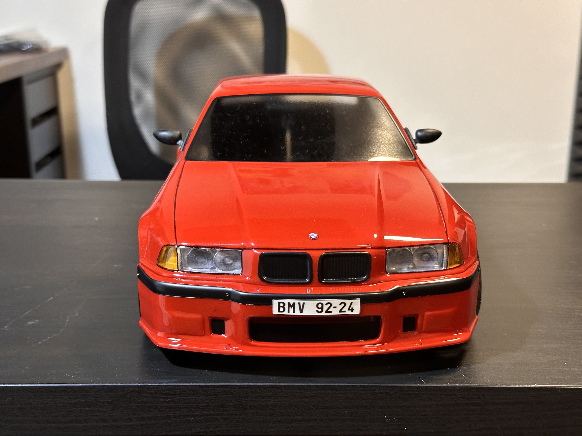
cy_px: 218
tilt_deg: -15.8
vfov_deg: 30.3
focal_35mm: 48
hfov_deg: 39.7
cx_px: 291
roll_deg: -0.8
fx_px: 807
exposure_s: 1/33
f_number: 1.78
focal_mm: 6.86
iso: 320
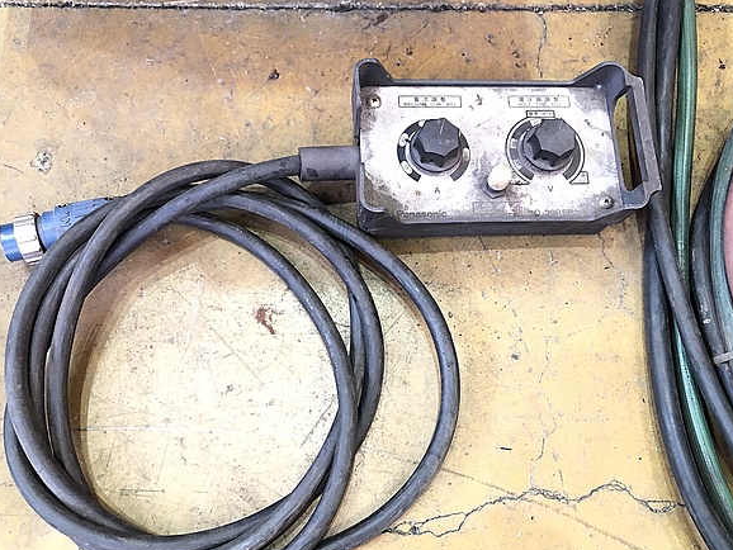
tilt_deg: -75.6
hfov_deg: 58.3
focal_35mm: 31
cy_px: 281
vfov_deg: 45.5
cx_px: 360
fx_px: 657
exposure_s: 1/15
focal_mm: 3.99
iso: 80
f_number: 1.8
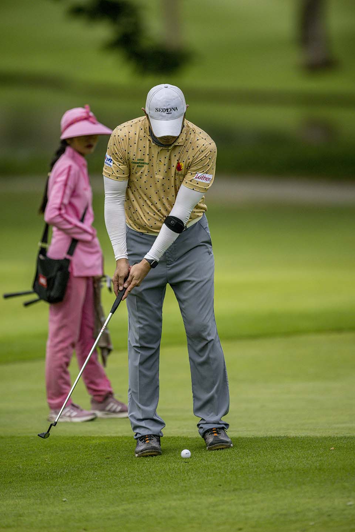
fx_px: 5928
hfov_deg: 3.4
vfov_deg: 5.1
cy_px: 266
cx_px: 178
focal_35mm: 401
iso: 360
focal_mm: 400
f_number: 3.2
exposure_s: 1/6400
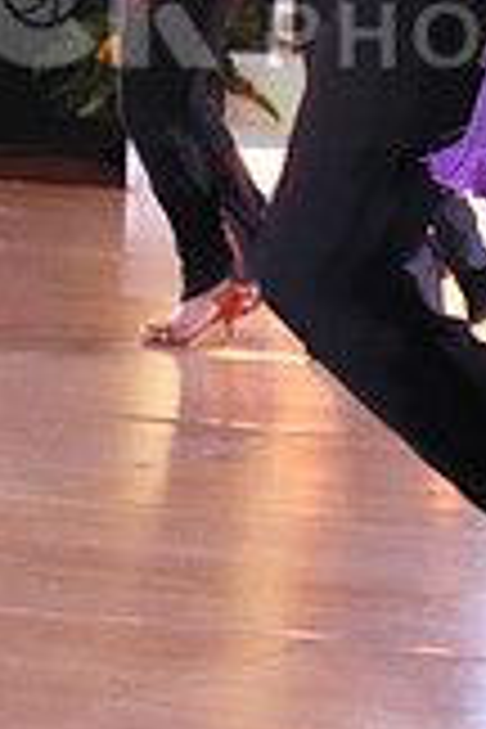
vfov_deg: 9.4
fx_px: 4414
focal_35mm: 218
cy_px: 0
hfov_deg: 6.3
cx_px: 538
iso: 8000
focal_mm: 61
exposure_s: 1/250
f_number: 6.3
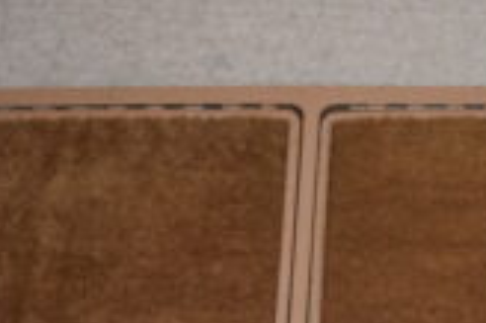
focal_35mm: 134
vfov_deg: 10.2
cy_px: 250
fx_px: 1807
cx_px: 456
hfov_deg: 15.1
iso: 800
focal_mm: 34
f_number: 4.5
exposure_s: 1/125
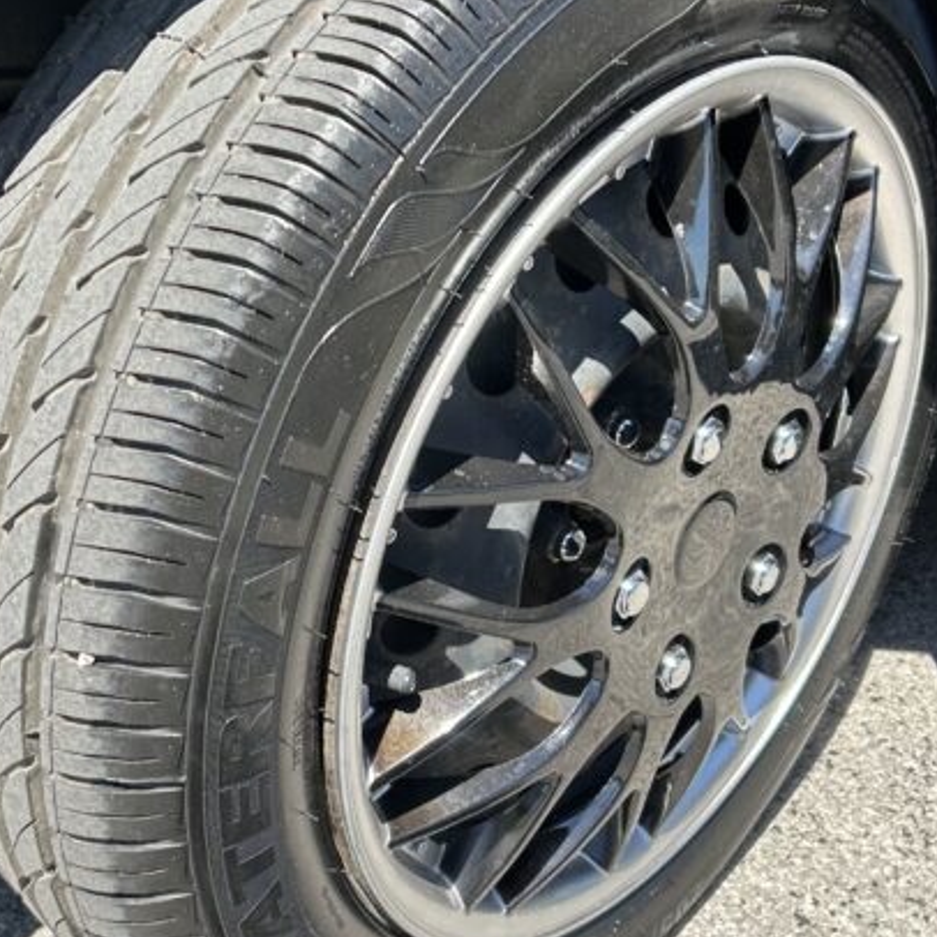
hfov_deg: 29.5
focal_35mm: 58
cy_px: 383
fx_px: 1776
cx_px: 390
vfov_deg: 29.5
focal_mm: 5.7
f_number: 1.5
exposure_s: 1/687
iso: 50
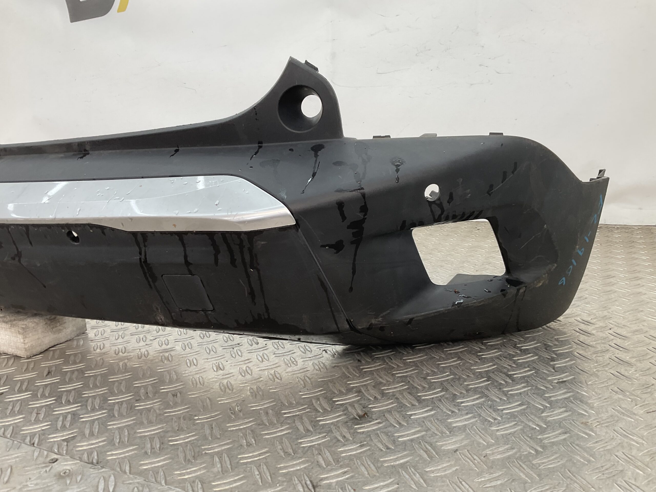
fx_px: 550
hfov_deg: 61.7
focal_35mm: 29
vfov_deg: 48.2
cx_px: 328
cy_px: 246
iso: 25
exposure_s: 1/120
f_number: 1.8
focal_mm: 3
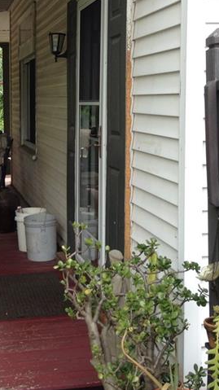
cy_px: 149
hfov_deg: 19.5
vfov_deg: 34.7
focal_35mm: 60
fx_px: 620
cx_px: 7
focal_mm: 3.3
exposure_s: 1/120
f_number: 2.4
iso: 25
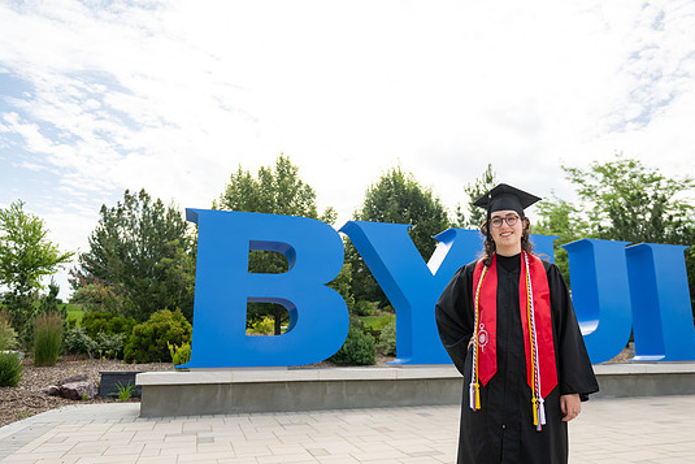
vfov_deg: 49.5
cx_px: 372
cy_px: 250
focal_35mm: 26
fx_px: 502
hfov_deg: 69.3
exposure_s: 1/1250
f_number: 2.8
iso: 100
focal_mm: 24
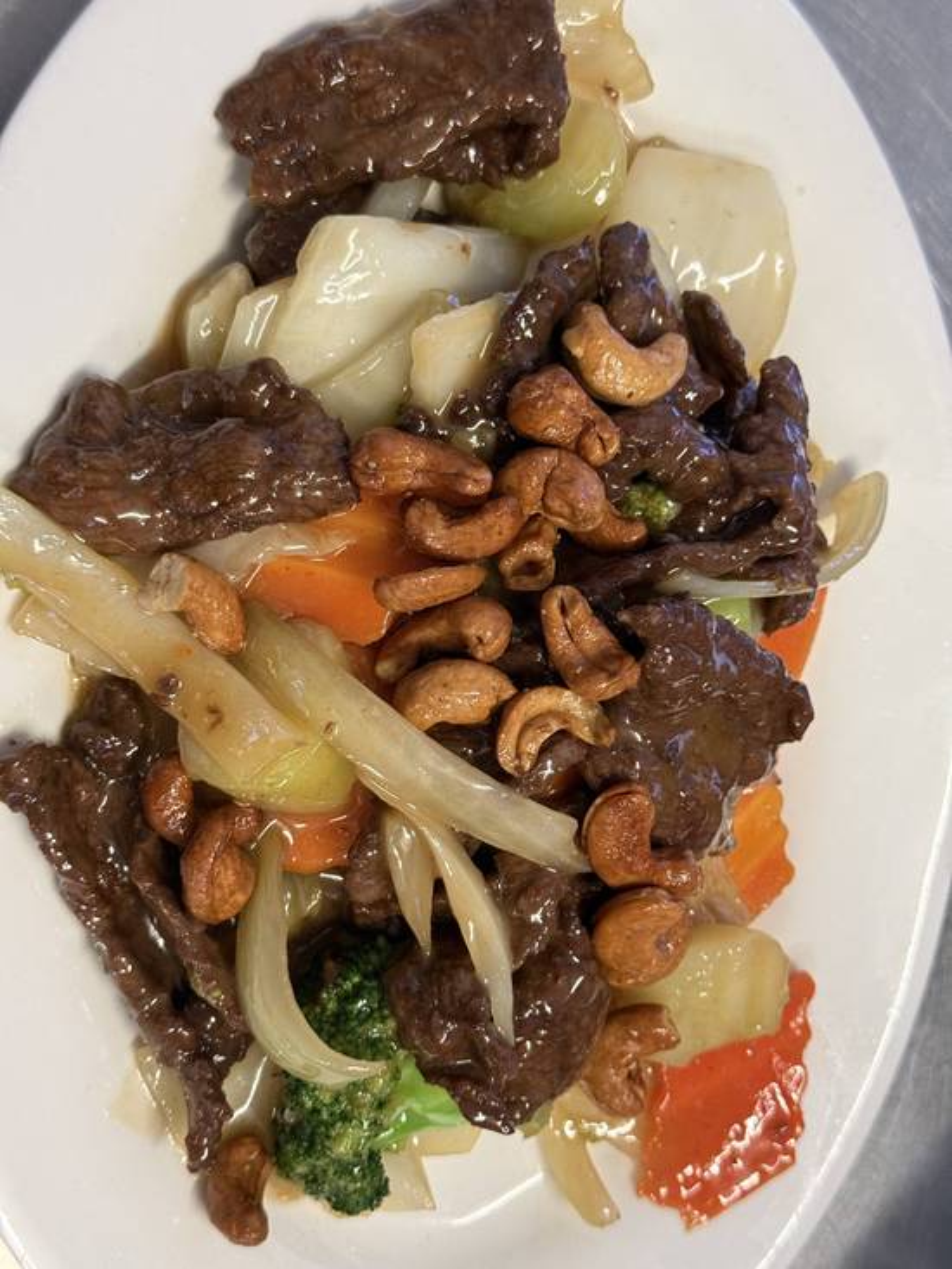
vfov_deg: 39.7
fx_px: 1760
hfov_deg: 30.3
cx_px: 476
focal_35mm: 48
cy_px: 634
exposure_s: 1/33
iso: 400
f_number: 1.78
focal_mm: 6.76
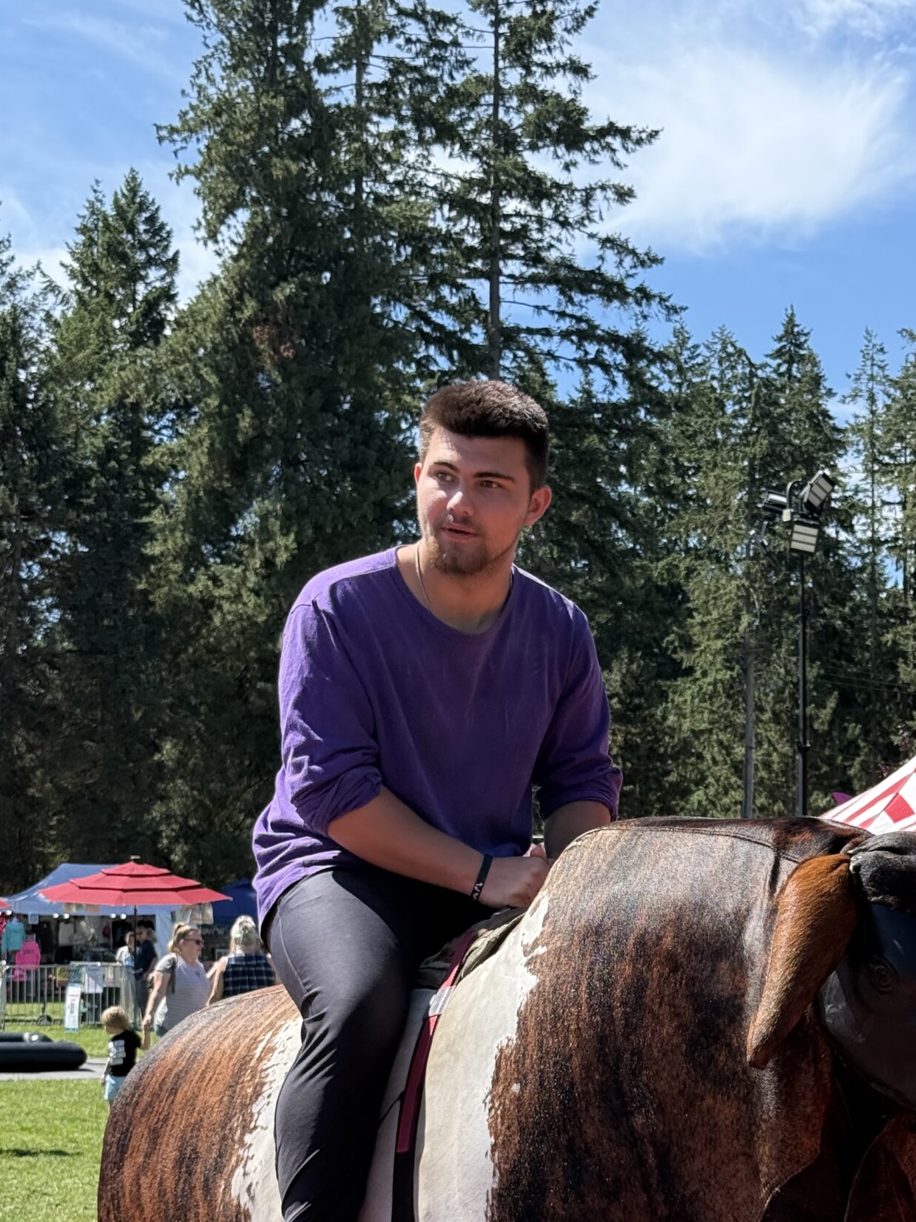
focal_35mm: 74
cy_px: 912
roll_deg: +0.5
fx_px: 2612
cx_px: 661
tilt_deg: +0.8
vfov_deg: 26.0
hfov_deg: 19.8
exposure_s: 1/2494
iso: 100
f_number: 1.78
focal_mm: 6.76
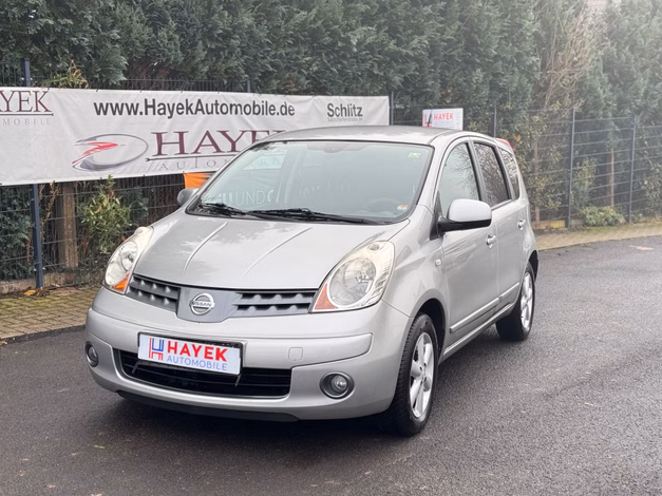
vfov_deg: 29.7
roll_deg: +0.4
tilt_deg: -9.6
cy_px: 252
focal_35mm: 49
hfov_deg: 38.9
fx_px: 937
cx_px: 325
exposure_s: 1/433
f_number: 1.78
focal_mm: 6.86
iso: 64
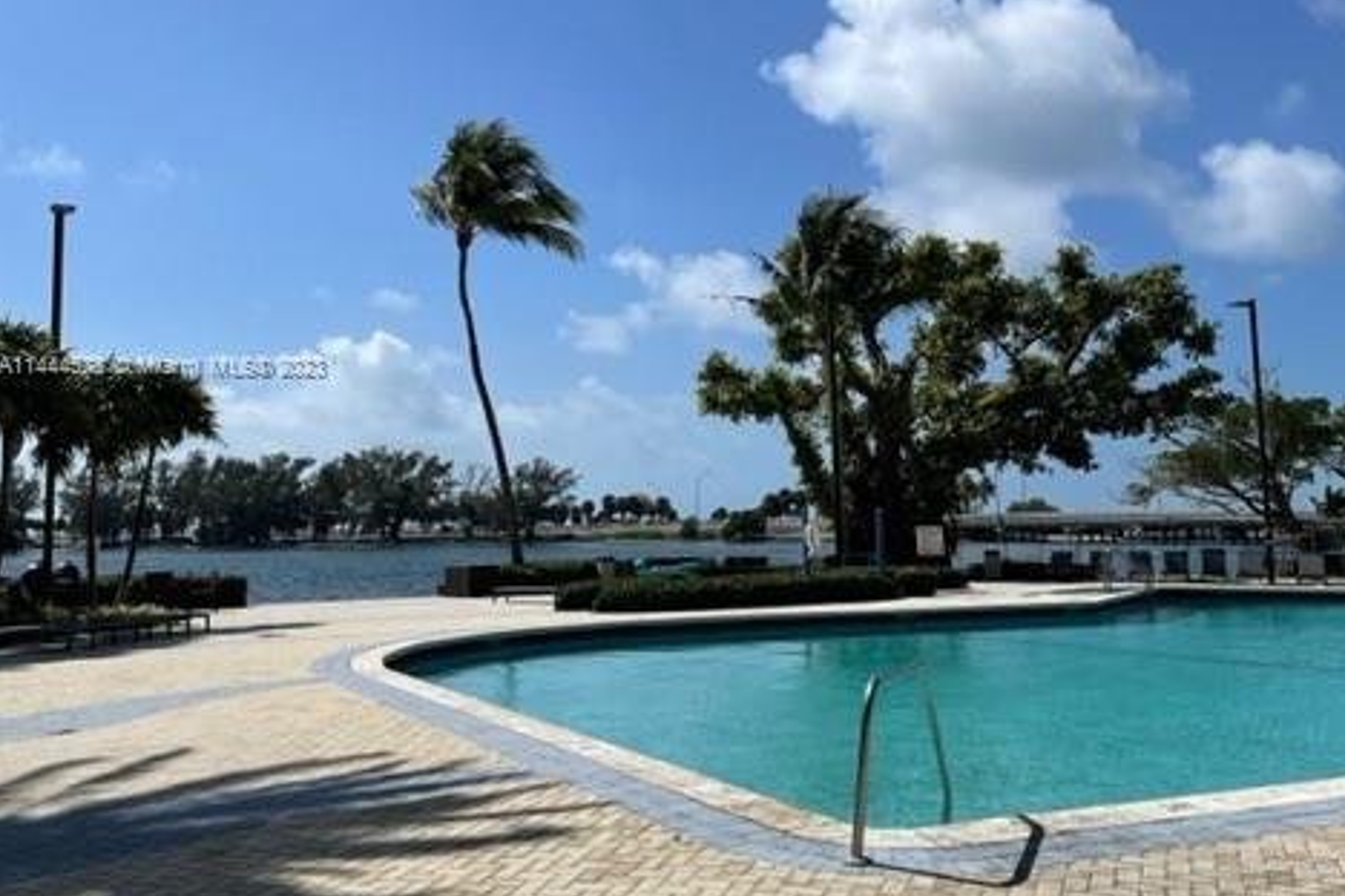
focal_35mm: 37
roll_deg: +0.5
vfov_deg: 35.8
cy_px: 368
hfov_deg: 51.9
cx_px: 684
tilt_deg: +7.5
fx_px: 1382
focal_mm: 4.2
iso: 32
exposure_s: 1/7299
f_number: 1.6
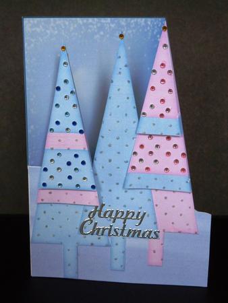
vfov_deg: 32.7
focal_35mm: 59
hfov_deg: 24.8
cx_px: 114
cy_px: 152
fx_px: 518
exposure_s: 1/40
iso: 400
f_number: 3.9
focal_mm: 9.7
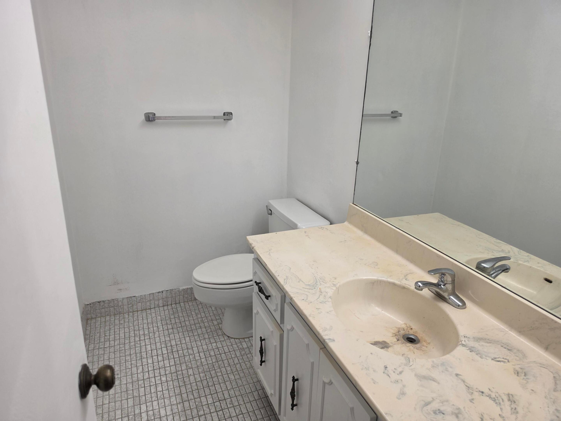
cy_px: 210
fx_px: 373
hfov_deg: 73.9
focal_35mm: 23
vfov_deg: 58.9
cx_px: 280
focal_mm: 6.5
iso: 40
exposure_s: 1/120
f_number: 1.4
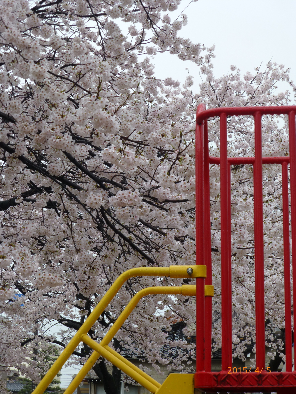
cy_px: 197
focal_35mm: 79
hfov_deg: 18.7
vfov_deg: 24.7
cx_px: 148
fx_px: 901
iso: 100
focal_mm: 14.2
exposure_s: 1/100
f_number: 5.1
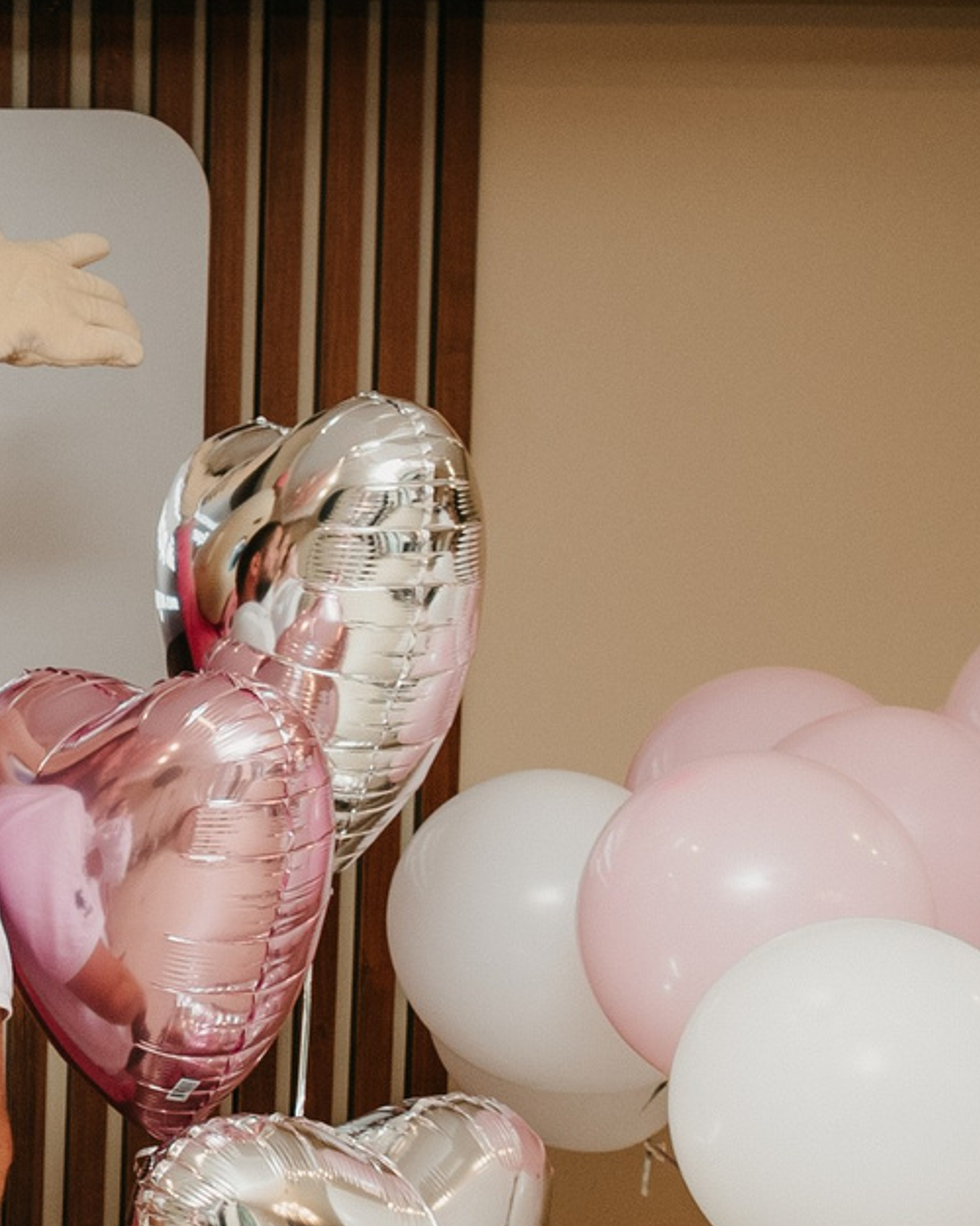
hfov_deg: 13.4
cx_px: -986
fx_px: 3553
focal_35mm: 98
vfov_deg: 19.1
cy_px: 1198
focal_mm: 24
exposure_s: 1/160
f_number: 4
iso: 200
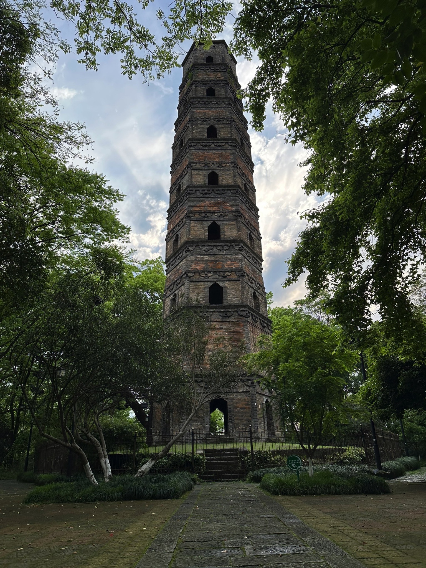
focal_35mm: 24
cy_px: 284
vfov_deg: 71.6
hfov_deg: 56.8
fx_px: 394
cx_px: 213
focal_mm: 6.86
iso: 80
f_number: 1.78
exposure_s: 1/1473
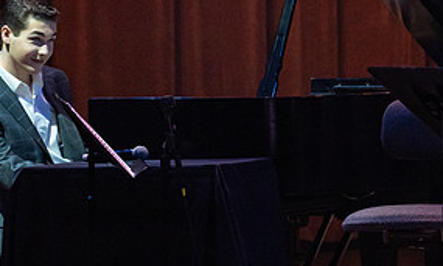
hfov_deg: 3.6
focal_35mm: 593
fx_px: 7080
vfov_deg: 2.2
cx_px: 34
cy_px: 78
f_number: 7.1
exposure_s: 1/250
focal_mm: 200
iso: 2500
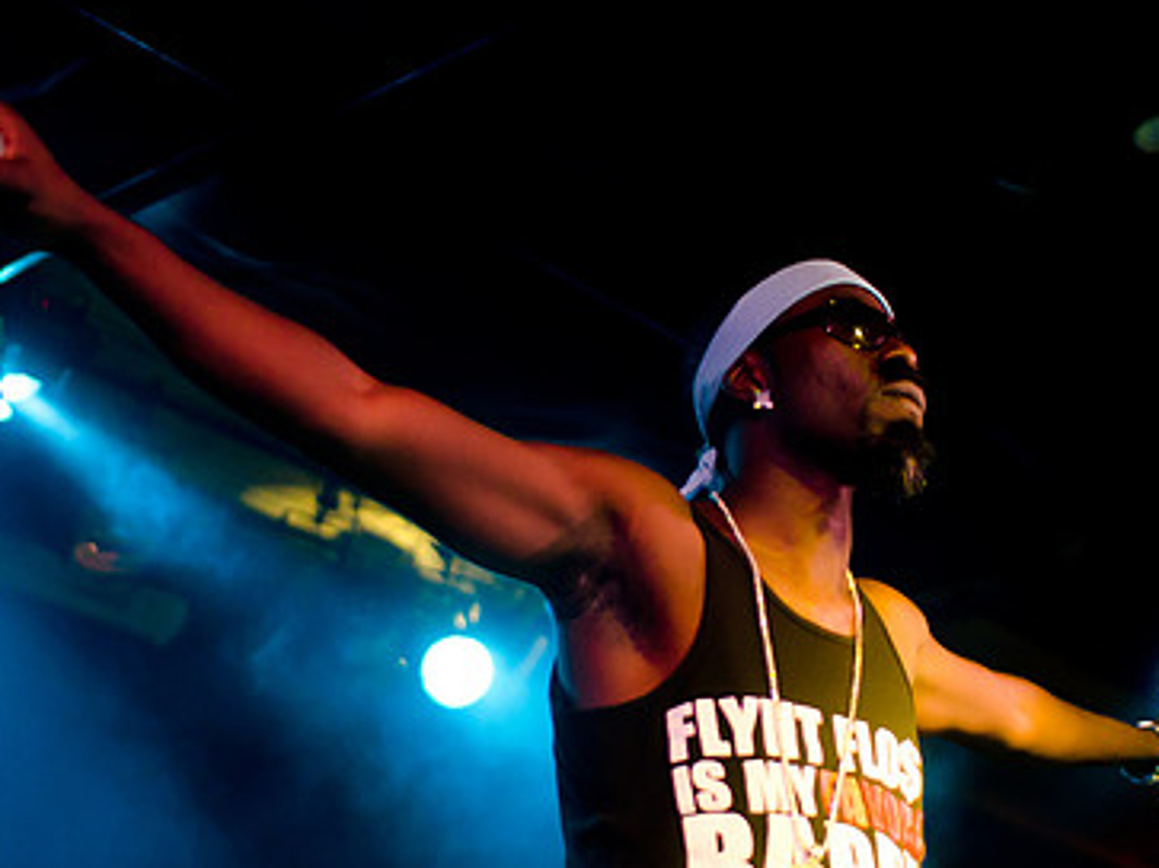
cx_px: 648
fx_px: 2309
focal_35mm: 69
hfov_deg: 28.1
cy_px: 542
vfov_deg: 21.3
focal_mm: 30
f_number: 1.4
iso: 1250
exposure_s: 1/80
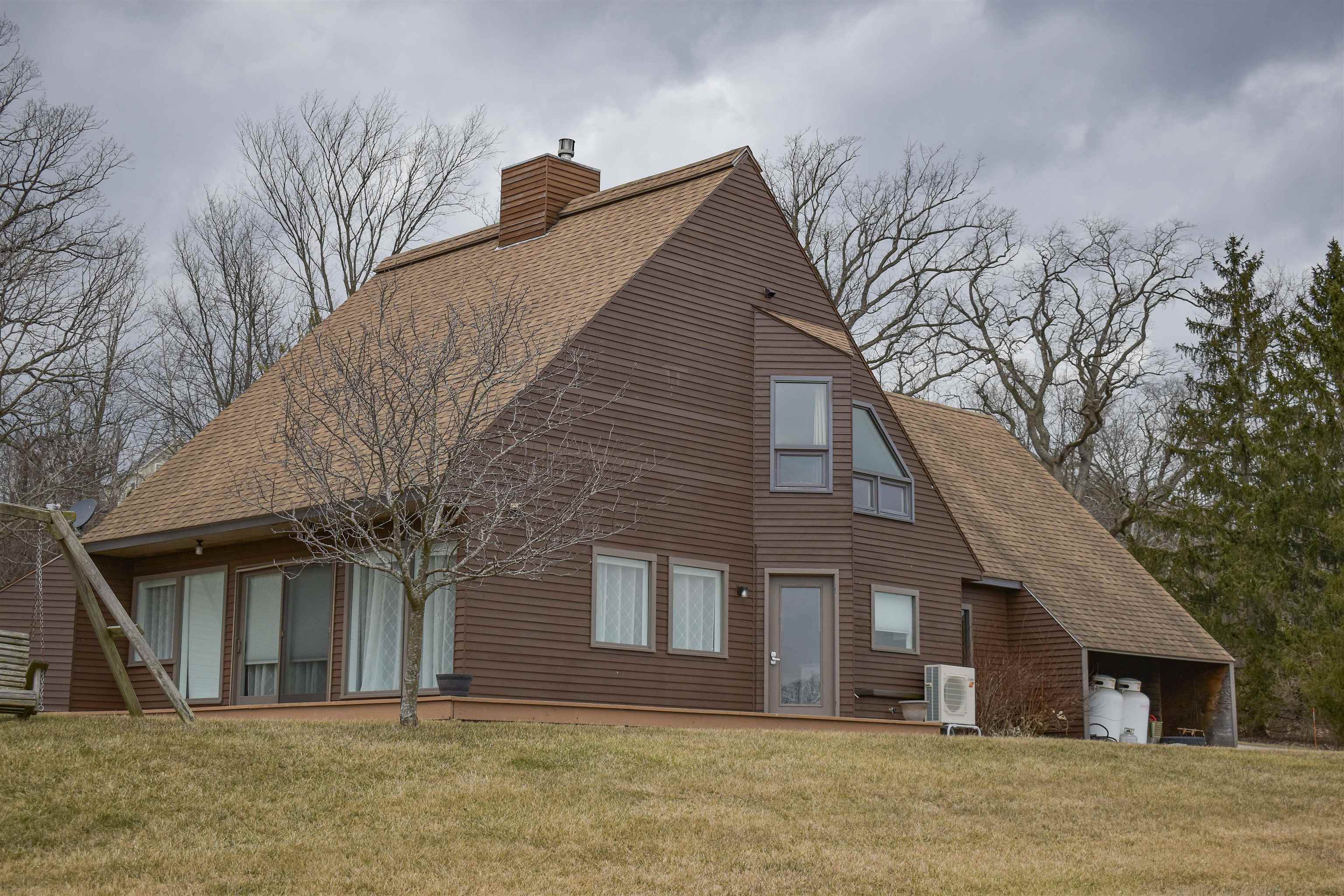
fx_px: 1904
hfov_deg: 38.9
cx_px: 672
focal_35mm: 51
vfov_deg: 26.5
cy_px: 448
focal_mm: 34
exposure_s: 1/500
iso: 180
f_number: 4.5
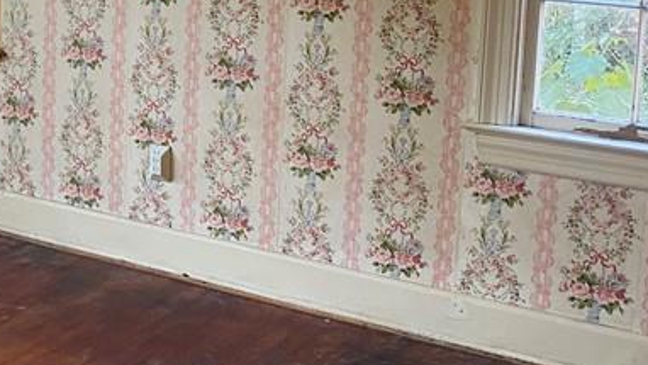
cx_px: -80
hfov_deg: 25.6
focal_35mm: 76
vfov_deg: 15.6
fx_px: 1306
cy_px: 10
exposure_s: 1/79
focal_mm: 4.25
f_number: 1.8
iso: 125
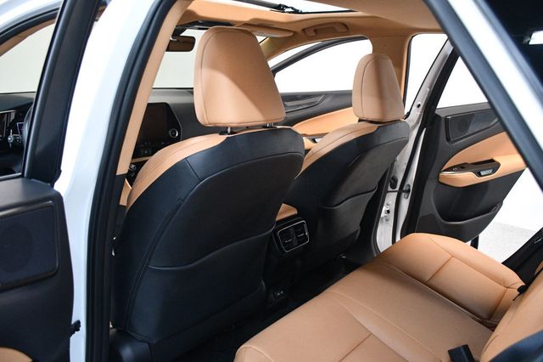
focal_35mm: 30
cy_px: 181
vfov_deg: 43.6
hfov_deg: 62.0
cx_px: 272
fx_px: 452
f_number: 3.5
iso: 3200
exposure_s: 1/80
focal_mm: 20
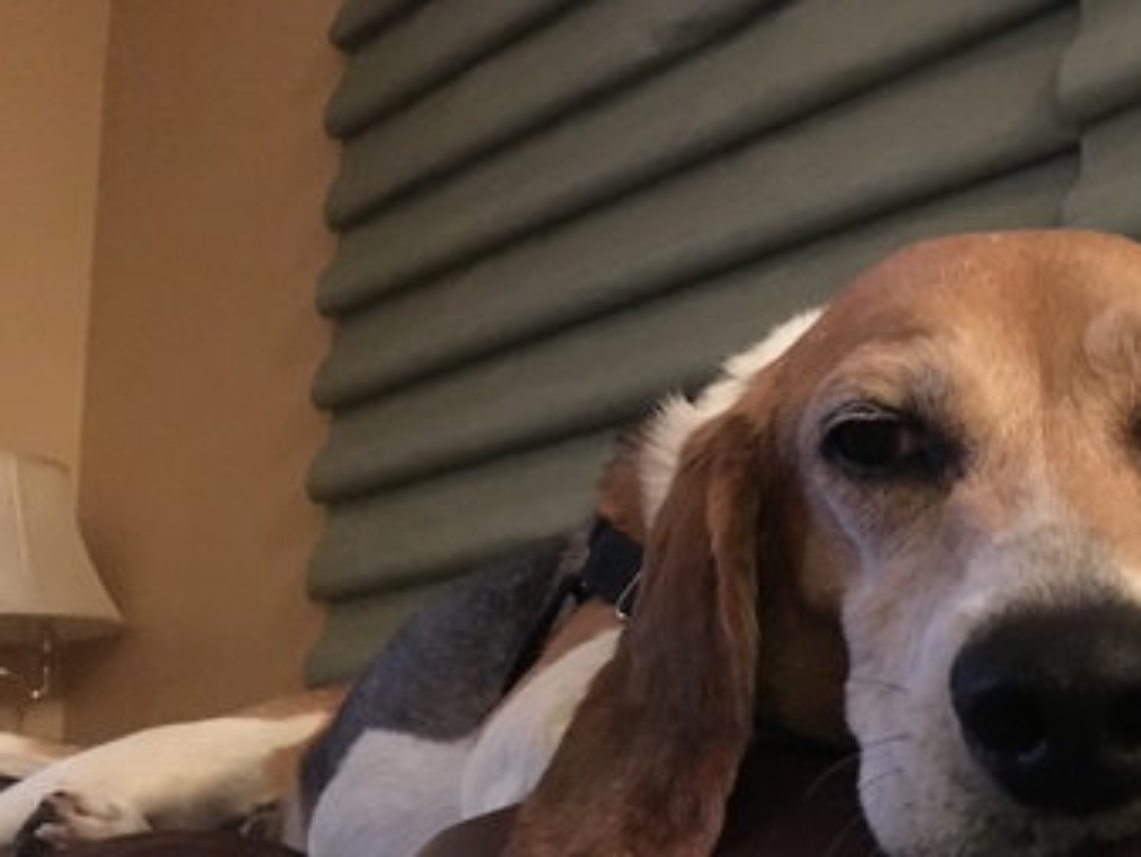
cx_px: 836
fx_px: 1418
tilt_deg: +7.9
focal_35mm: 43
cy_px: 625
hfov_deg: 42.7
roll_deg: +0.6
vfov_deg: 33.1
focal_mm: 4.15
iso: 1600
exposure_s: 1/15
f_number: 2.2
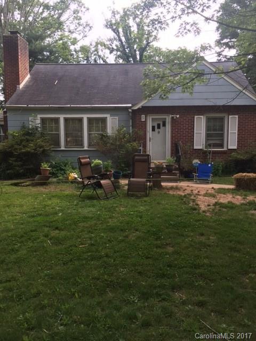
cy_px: 170
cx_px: 128
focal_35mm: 29
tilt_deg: -3.7
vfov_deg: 61.7
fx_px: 286
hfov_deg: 48.2
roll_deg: +0.1
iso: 25
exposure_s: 1/269
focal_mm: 4.15
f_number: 2.2
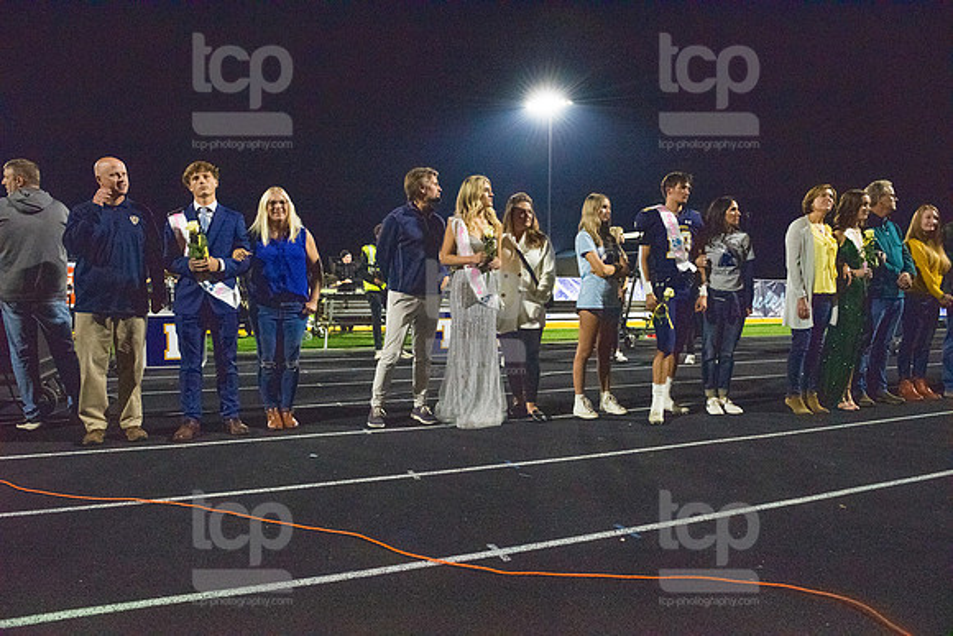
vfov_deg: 53.2
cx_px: 476
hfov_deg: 73.7
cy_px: 318
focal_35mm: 24
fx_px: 635
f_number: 5
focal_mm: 24
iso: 8000
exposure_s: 1/500
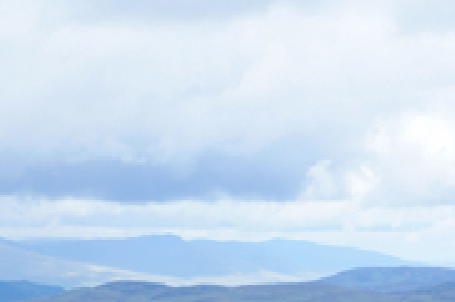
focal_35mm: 144
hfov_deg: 14.1
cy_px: 572
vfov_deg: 9.0
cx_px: 10
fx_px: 1817
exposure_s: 1/400
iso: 200
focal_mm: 25
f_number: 6.3
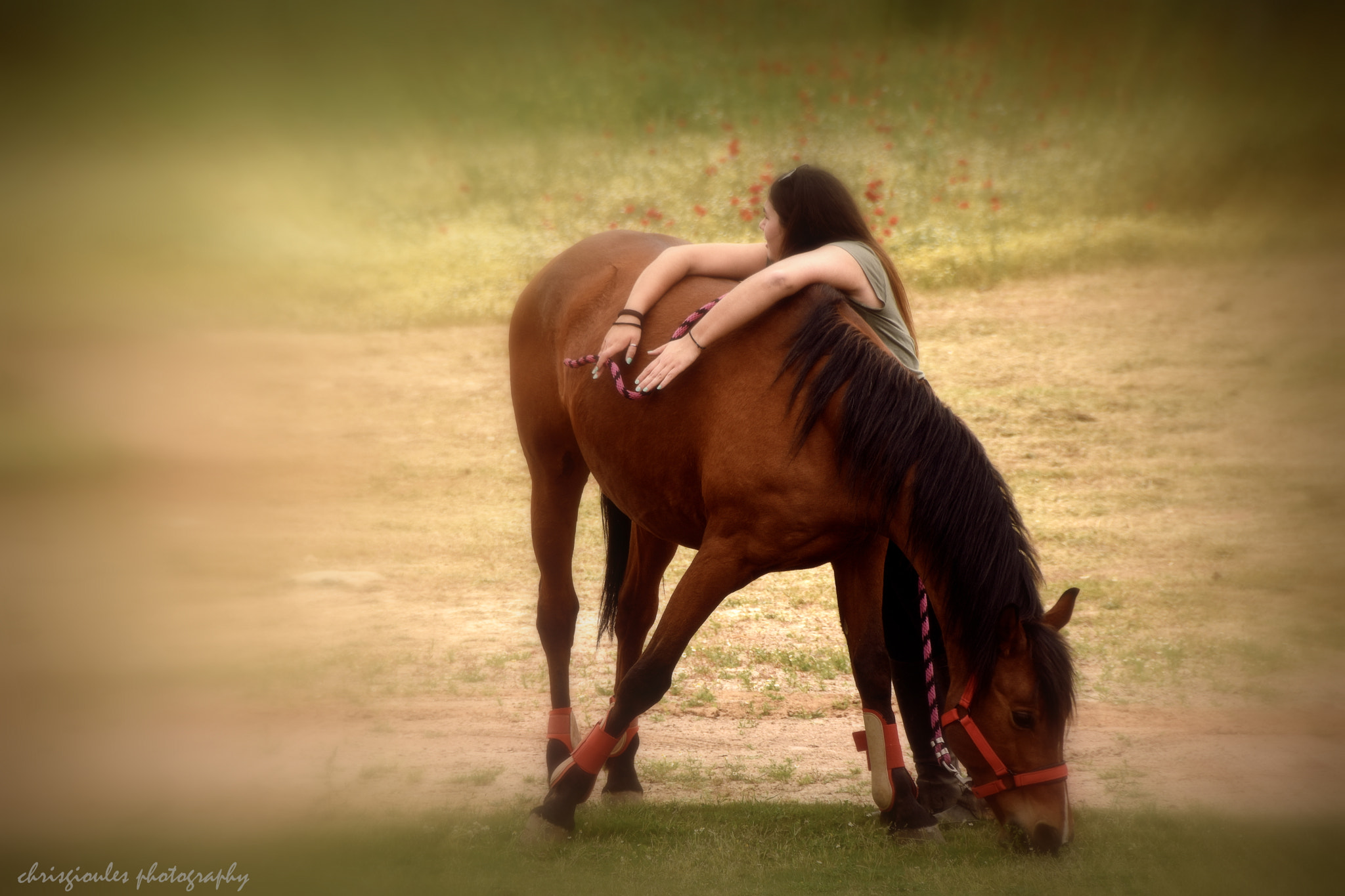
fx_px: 11207
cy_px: 448
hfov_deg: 6.9
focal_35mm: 300
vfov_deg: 4.6
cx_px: 672
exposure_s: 1/800
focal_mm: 200
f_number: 6.3
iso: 220
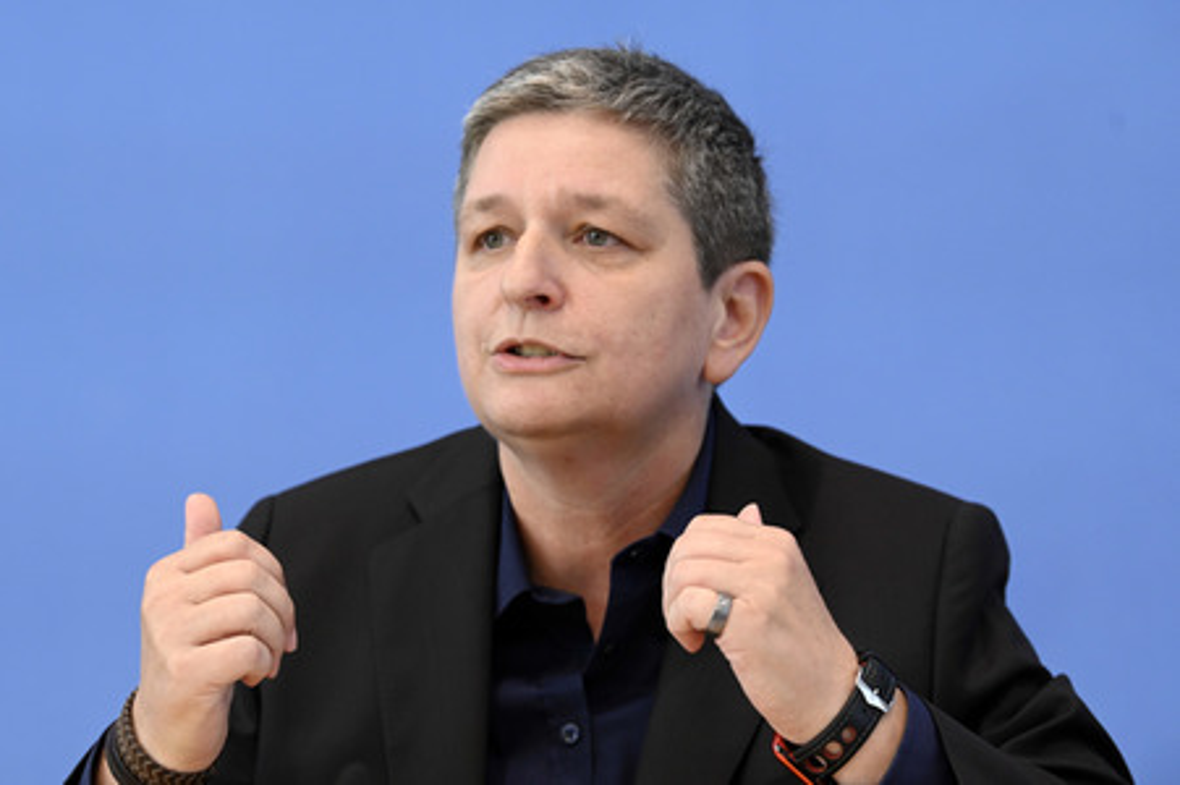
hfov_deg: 15.2
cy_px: 392
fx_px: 4422
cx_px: 590
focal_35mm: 135
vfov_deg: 10.1
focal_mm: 135
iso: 3200
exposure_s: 1/800
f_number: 5
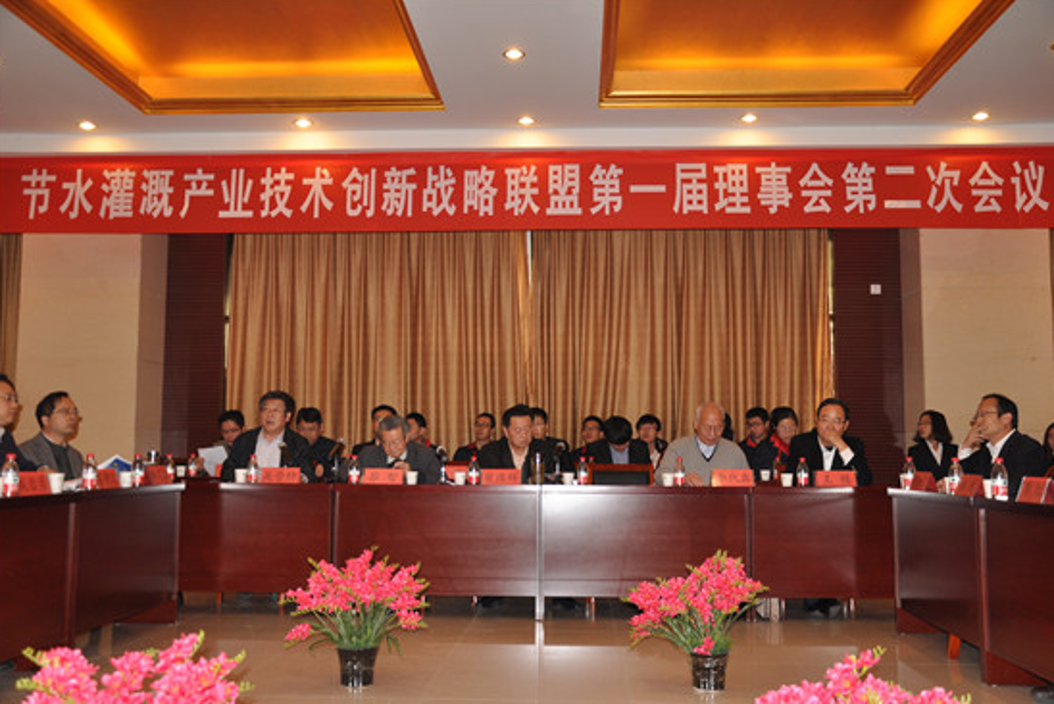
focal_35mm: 34
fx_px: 996
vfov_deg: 38.9
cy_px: 353
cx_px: 535
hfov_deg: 55.8
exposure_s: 1/60
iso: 320
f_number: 3.8
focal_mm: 22
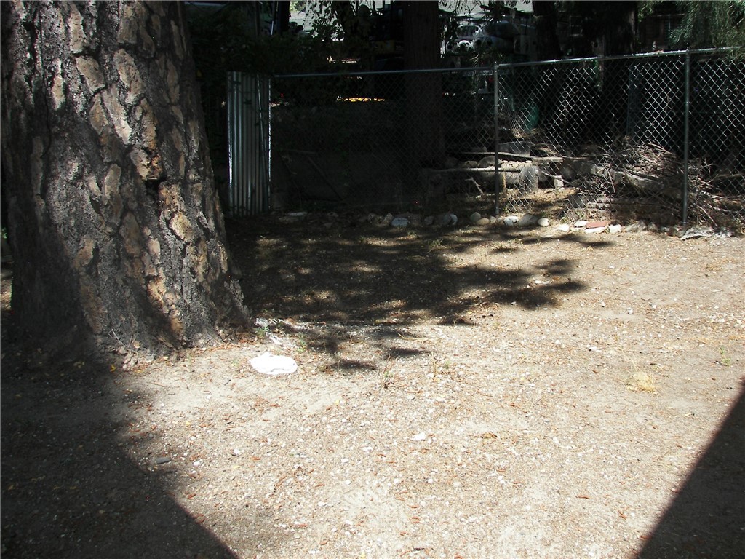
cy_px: 280
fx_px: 775
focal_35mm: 36
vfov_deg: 39.7
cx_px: 372
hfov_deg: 51.4
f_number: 2.8
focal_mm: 6
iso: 50
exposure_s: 1/500
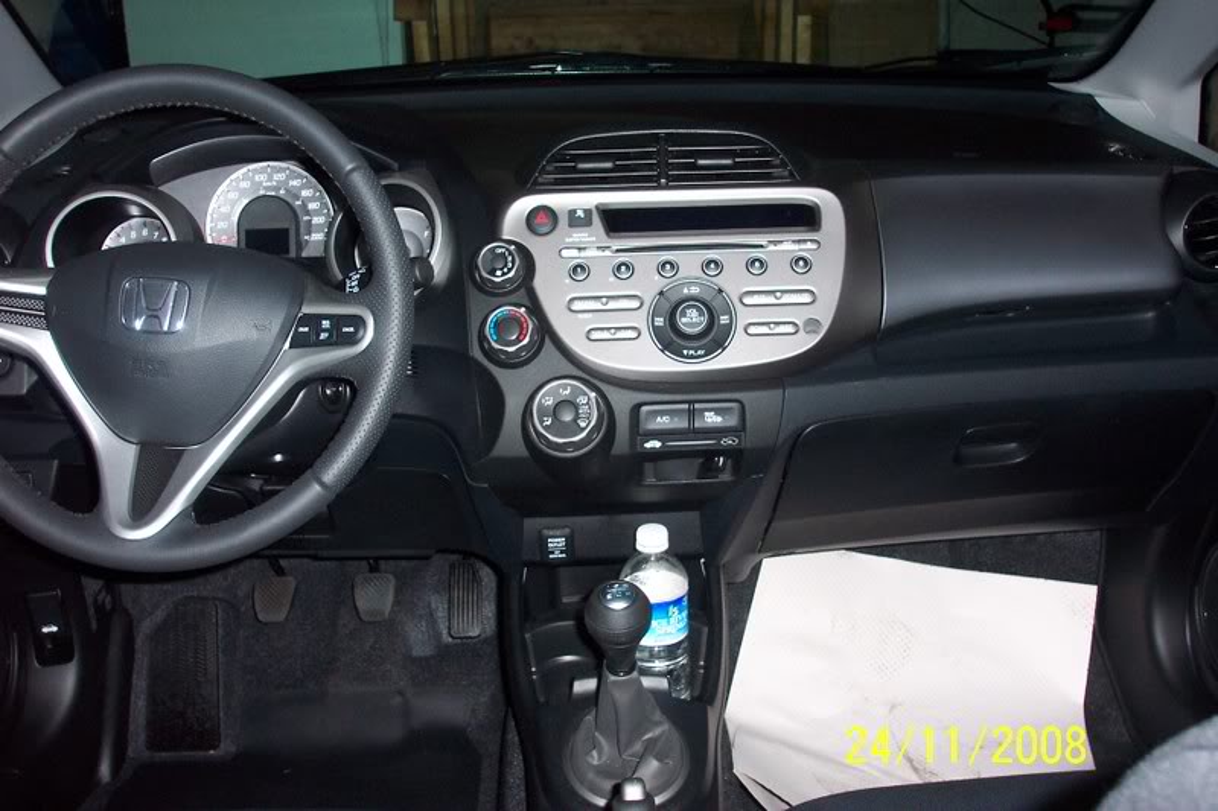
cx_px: 609
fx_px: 1184
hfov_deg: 54.4
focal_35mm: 35
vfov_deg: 37.8
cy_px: 406
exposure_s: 1/30
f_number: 2.8
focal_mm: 7.5
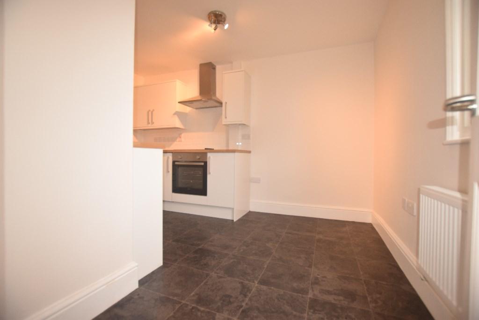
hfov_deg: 100.4
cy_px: 160
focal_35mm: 15
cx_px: 240
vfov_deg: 77.3
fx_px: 200
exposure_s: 1/50
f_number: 3.5
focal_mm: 10
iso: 500
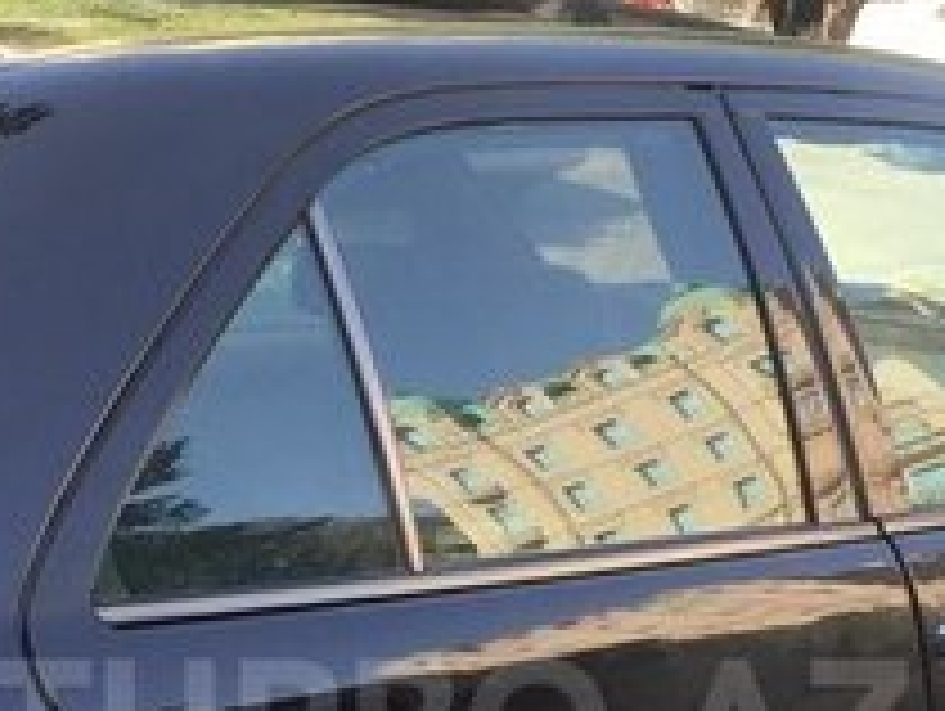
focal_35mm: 91
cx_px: 450
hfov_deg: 21.5
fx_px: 2487
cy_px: 727
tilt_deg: -14.2
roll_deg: -4.2
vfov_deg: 15.9
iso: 32
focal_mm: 4.15
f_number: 2.2
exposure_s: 1/250
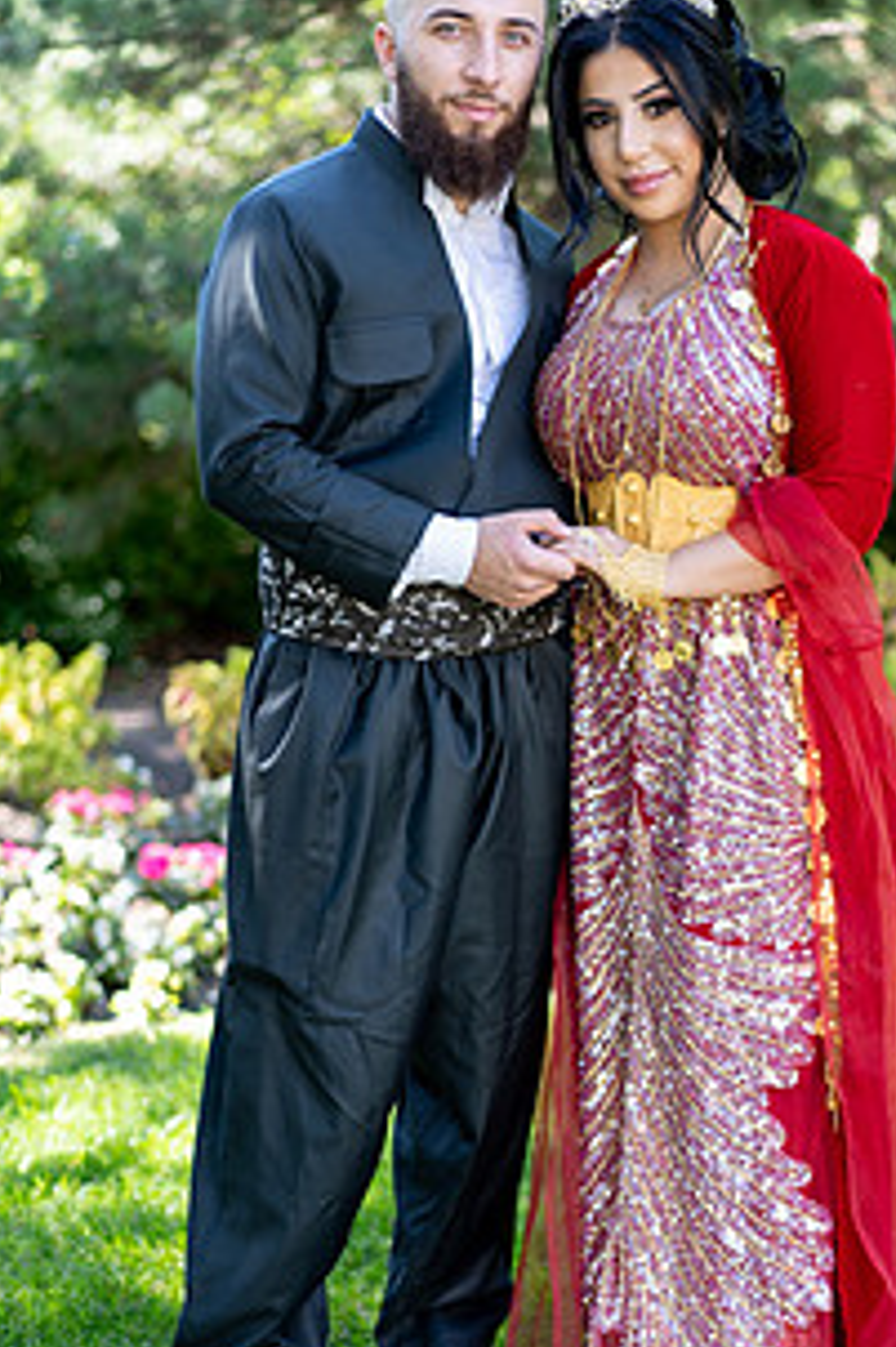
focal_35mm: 82
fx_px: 3065
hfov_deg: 16.6
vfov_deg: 24.8
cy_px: 700
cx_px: 629
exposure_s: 1/250
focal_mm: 55
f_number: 1.8
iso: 100
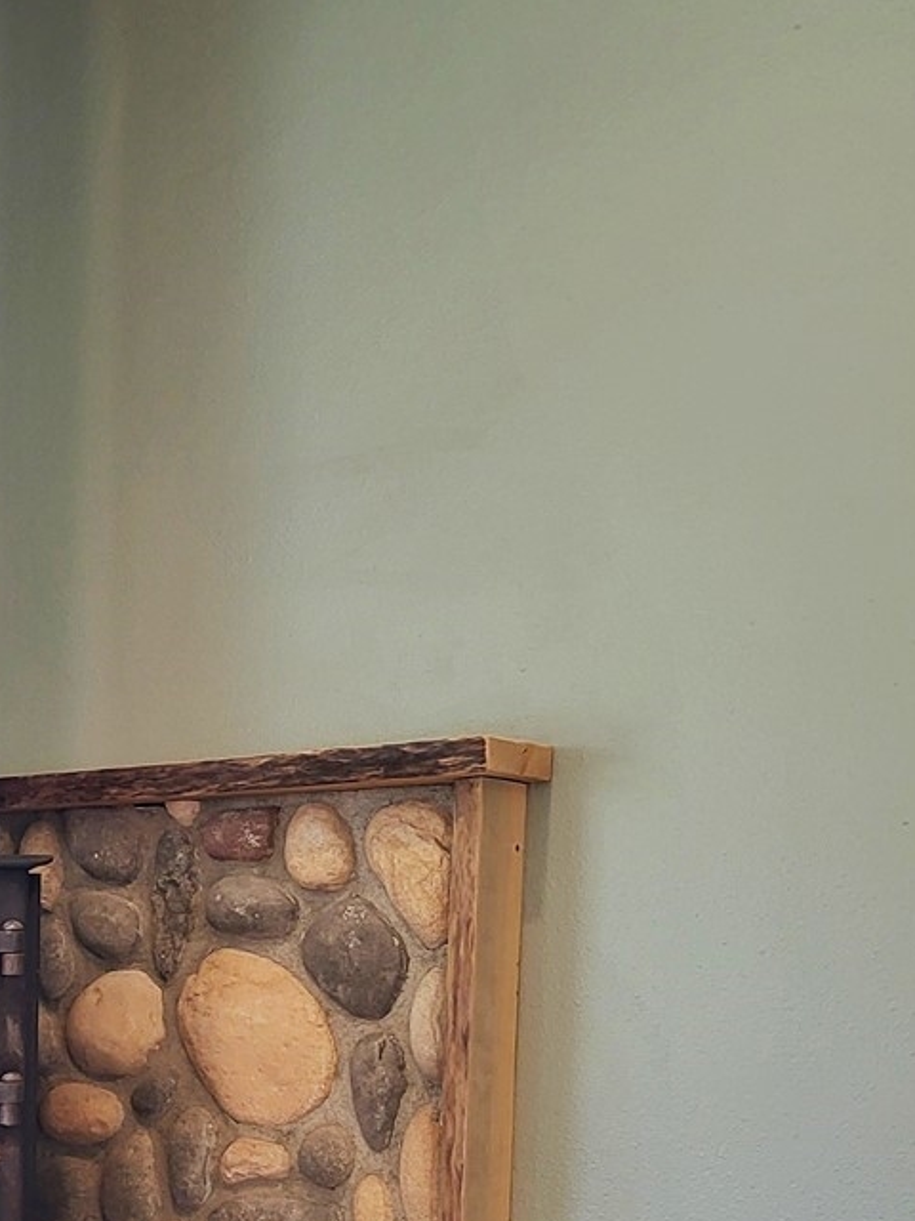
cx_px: -189
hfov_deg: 22.5
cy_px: 1156
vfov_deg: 30.4
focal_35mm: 60
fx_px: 2115
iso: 250
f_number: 1.8
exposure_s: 1/120
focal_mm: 5
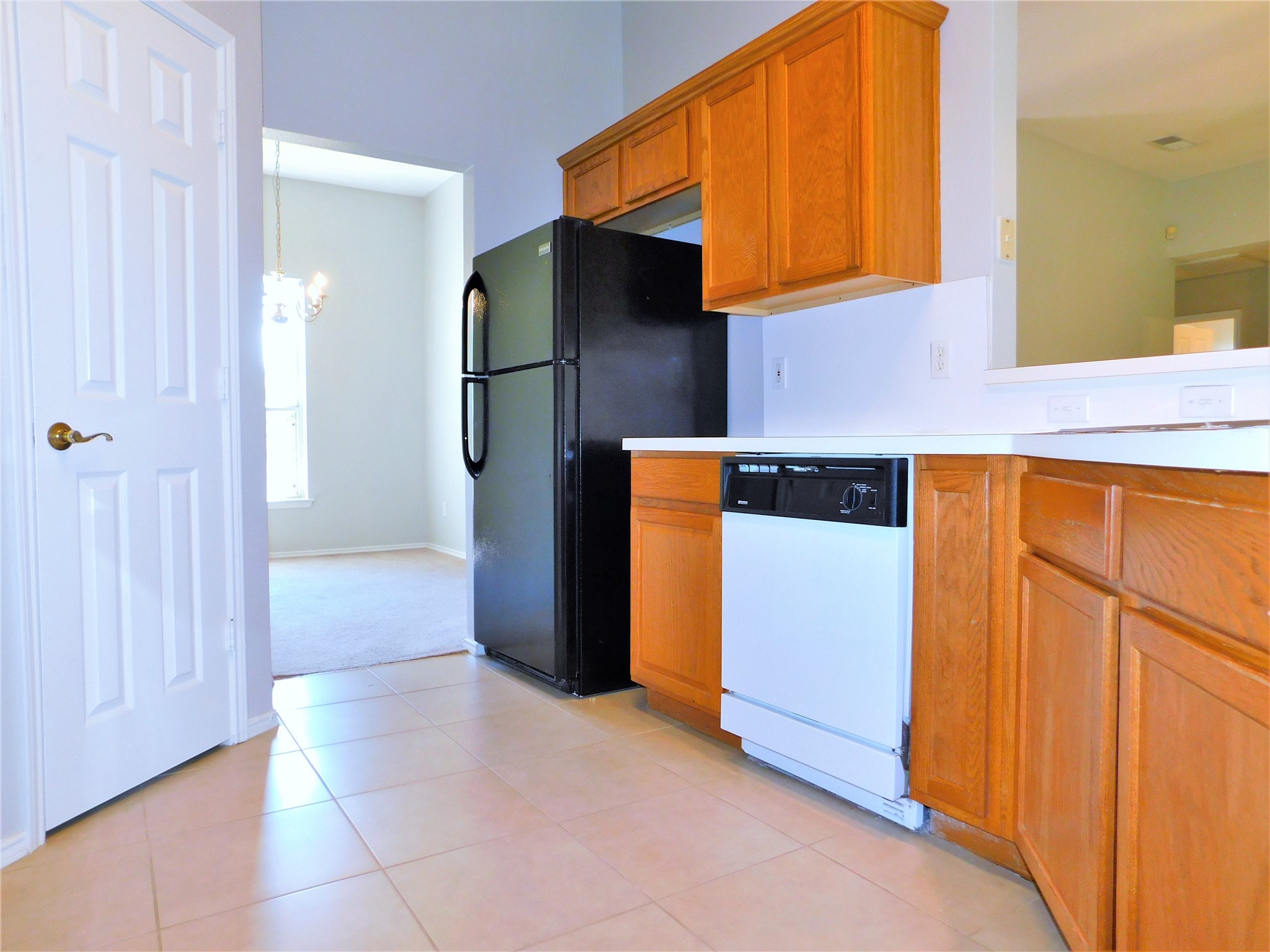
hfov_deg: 73.9
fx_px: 844
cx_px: 635
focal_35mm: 23
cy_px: 476
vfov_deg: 58.9
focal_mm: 4
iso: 200
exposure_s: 1/30
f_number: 3
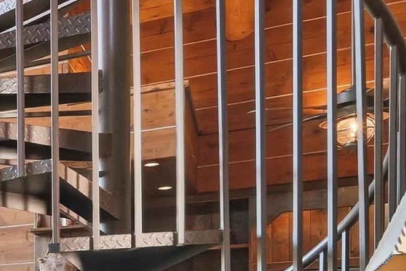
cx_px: -343
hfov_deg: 19.2
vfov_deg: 16.5
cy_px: 375
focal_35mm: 77
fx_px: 869
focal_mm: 17
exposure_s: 1/200
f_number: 9
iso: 100
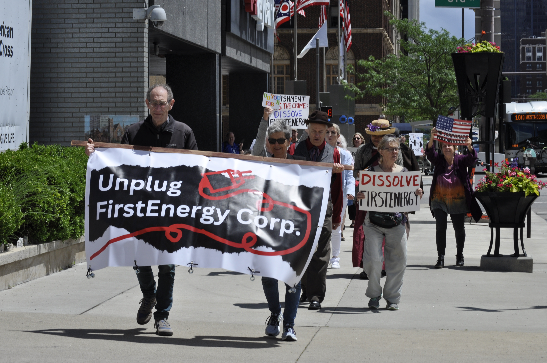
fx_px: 1639
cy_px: 182
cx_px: 274
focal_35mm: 108
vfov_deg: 12.6
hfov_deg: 18.9
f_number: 10
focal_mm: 72
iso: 200
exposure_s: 1/400
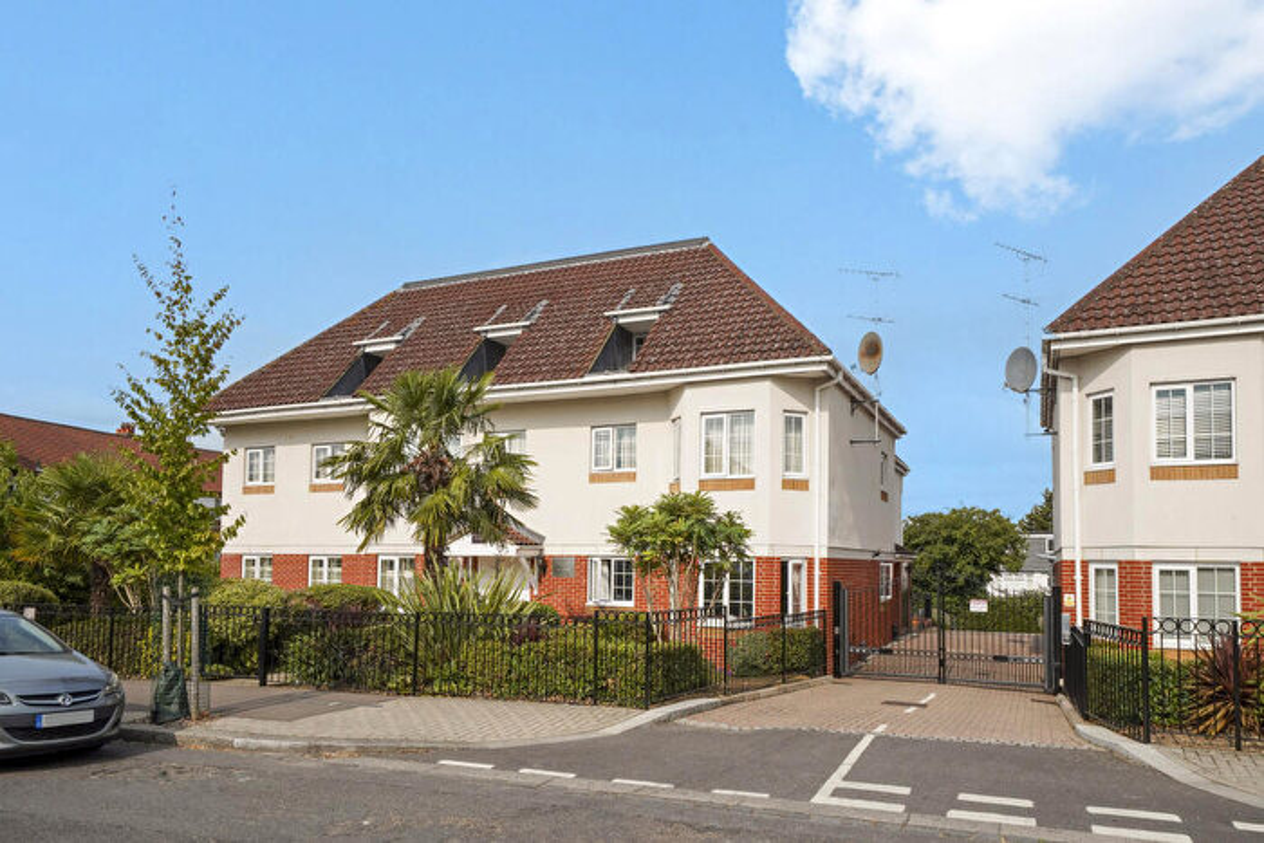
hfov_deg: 73.7
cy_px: 422
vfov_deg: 53.2
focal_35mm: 24
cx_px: 632
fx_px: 843
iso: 500
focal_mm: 24
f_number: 14
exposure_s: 1/400
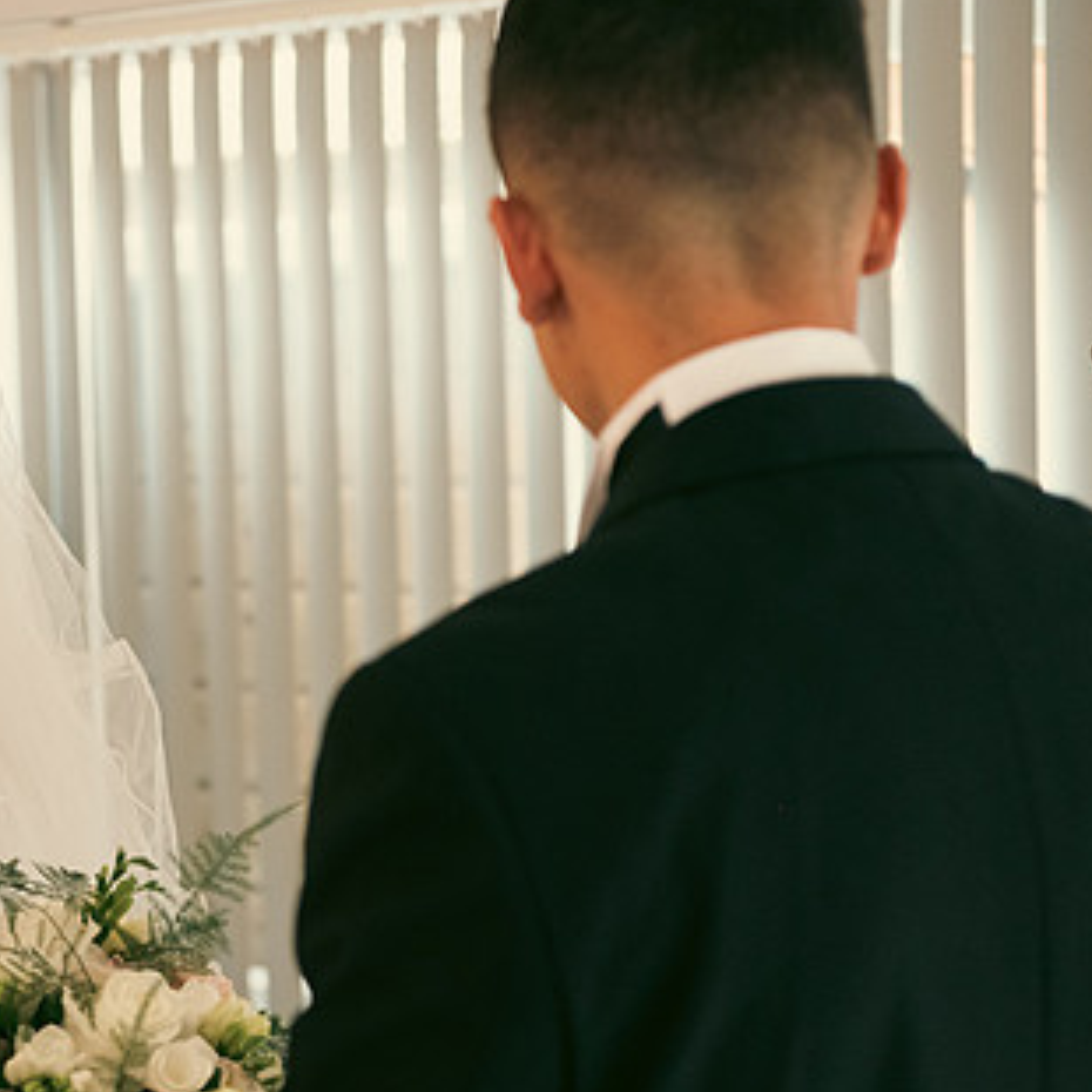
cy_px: 632
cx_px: 109
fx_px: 3462
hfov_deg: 17.7
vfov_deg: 17.9
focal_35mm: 97
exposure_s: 1/160
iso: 1600
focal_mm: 58
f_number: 3.5
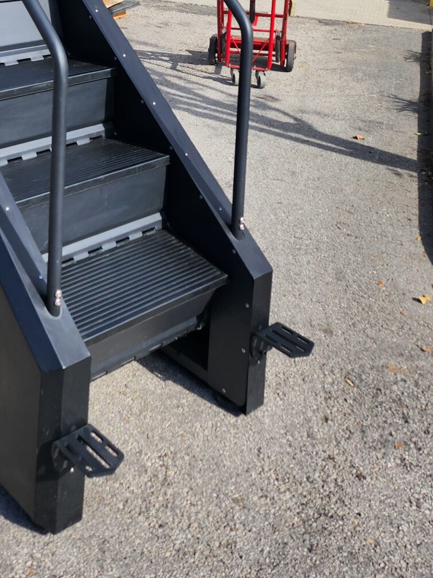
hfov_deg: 29.0
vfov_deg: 35.9
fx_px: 817
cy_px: 28
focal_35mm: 49
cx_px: 82
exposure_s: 1/3220
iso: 50
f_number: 1.8
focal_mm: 5
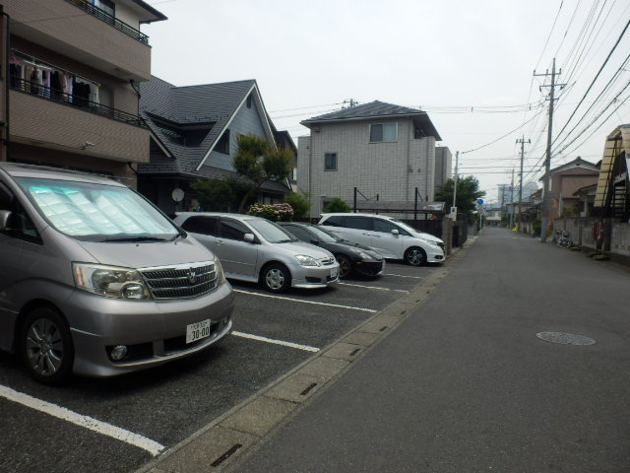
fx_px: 437
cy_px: 236
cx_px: 315
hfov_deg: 71.6
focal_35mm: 24
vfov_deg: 56.8
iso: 80
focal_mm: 4.2
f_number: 7.9
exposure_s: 1/160
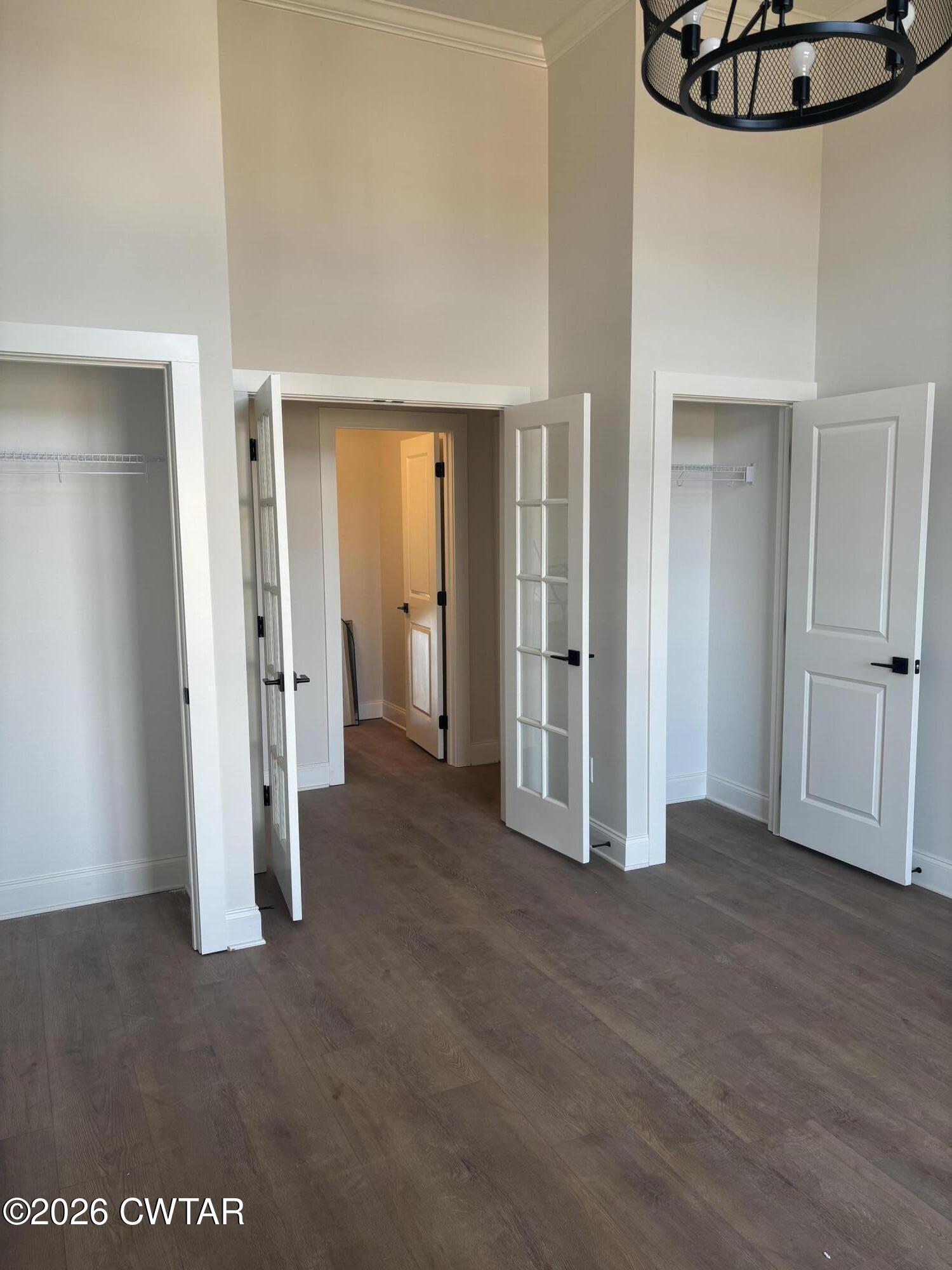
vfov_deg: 67.3
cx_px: 476
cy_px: 635
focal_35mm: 26
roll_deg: +0.4
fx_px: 953
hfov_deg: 53.1
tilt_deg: -7.1
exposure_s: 1/120
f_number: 1.6
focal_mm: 5.96
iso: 80
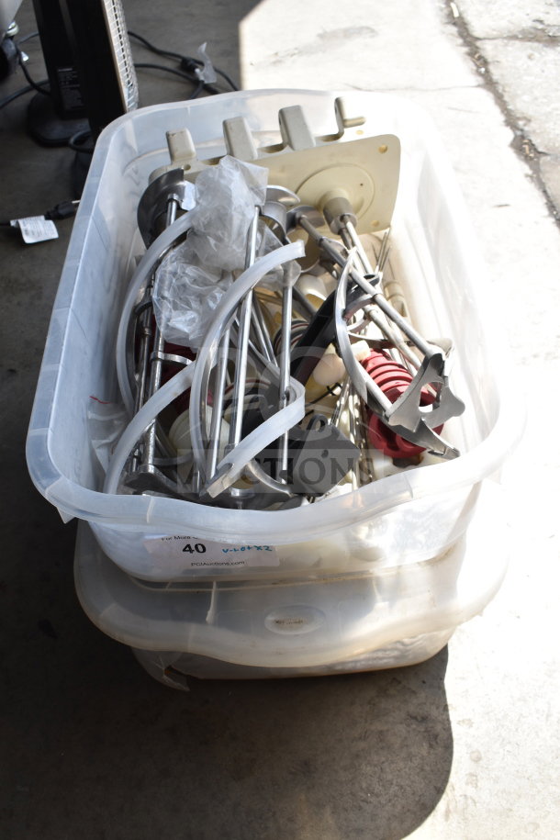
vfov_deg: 53.1
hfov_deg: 36.9
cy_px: 420
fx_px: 840
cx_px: 280
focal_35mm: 36
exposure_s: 1/200
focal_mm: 24
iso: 200
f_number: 7.1
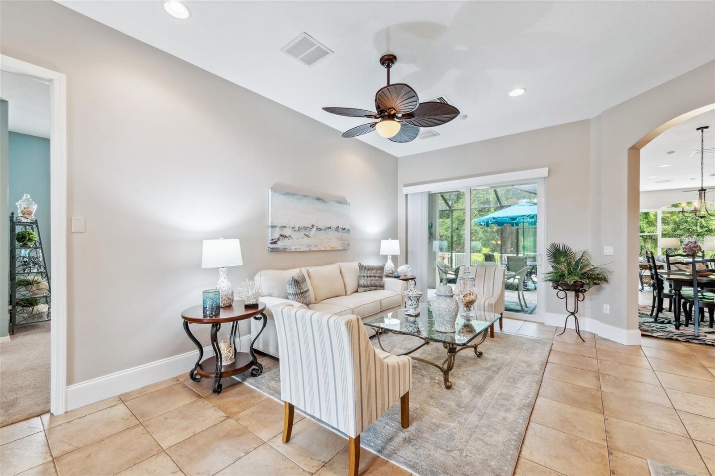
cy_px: 238
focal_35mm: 14
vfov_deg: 79.2
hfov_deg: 102.3
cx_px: 358
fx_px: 288
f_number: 7.1
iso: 320
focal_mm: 14.5
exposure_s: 1/6
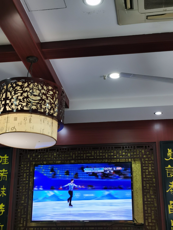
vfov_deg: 34.4
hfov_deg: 26.1
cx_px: 86
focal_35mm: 56
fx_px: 373
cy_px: 115
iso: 125
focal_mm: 5.58
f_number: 1.8
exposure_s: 1/100
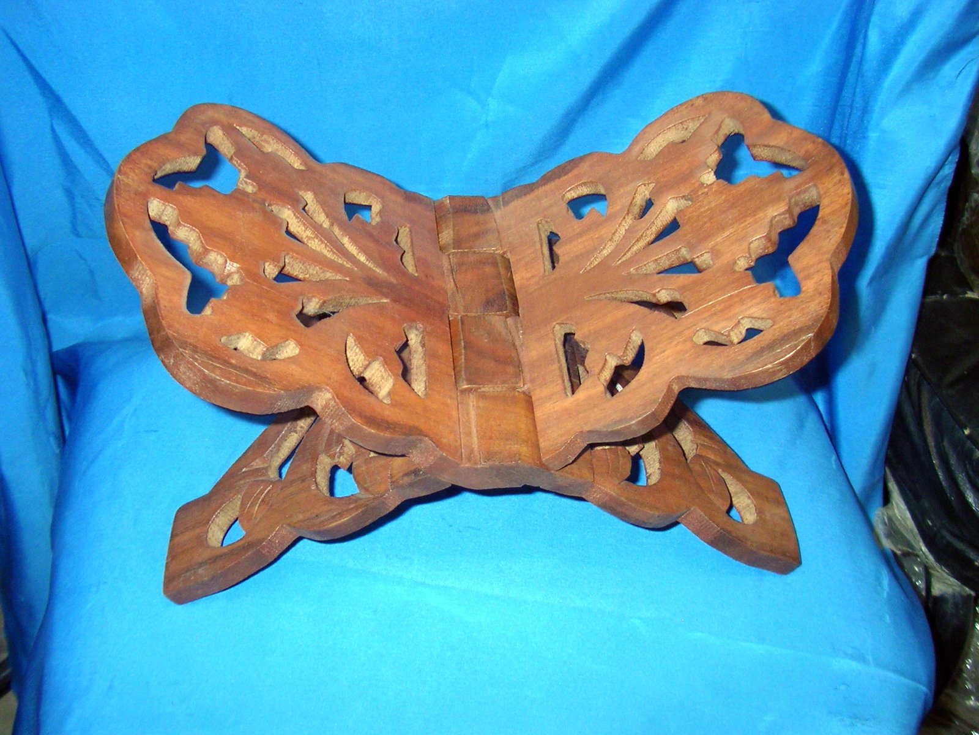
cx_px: 490
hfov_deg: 49.0
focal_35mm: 38
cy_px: 368
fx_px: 1075
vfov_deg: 37.7
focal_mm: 6
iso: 100
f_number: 2.9
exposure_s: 1/32
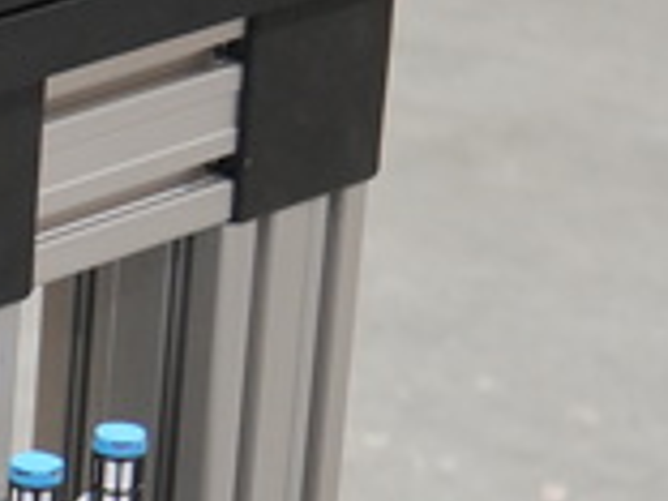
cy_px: 649
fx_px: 4554
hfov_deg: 8.1
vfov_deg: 6.2
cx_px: -565
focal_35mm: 236
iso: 800
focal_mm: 32
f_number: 2.8
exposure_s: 1/160
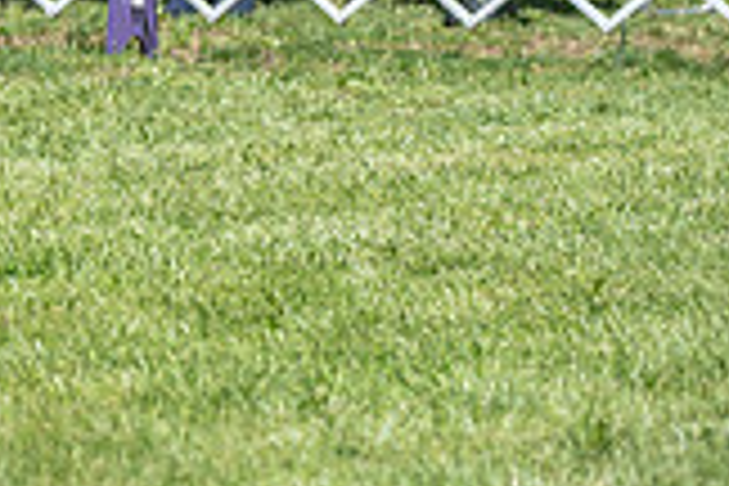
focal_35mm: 376
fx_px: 7613
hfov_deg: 5.4
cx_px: -522
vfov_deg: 3.6
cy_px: -155
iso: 250
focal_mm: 105
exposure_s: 1/1000
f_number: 5
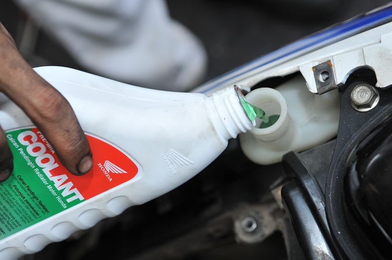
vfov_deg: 20.1
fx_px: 734
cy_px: 130
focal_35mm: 68
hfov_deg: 29.9
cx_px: 196
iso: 400
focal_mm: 45
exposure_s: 1/250
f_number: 3.5
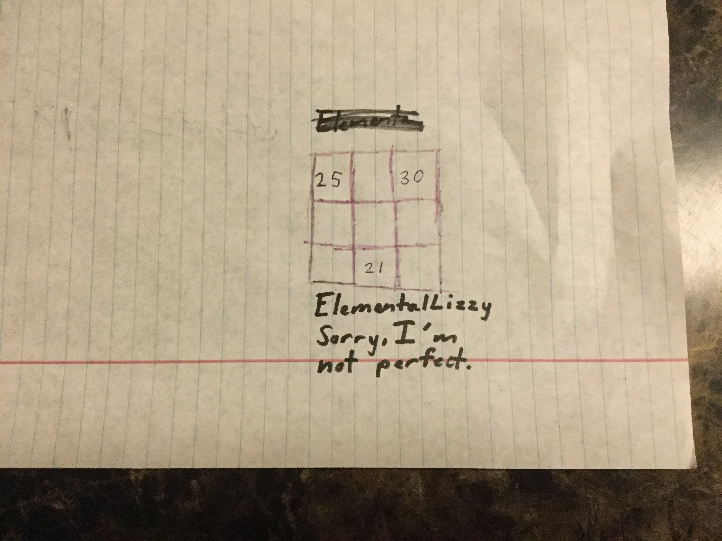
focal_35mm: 31
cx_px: 361
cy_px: 270
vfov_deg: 45.4
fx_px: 647
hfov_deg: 58.4
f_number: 2.4
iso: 200
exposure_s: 1/30
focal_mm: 3.3
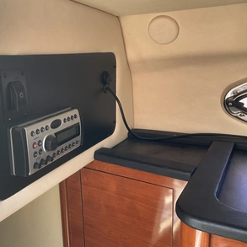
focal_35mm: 35
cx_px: 88
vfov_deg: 47.2
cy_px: 121
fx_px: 283
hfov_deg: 46.7
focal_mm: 3
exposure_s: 1/122
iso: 50
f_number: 1.8
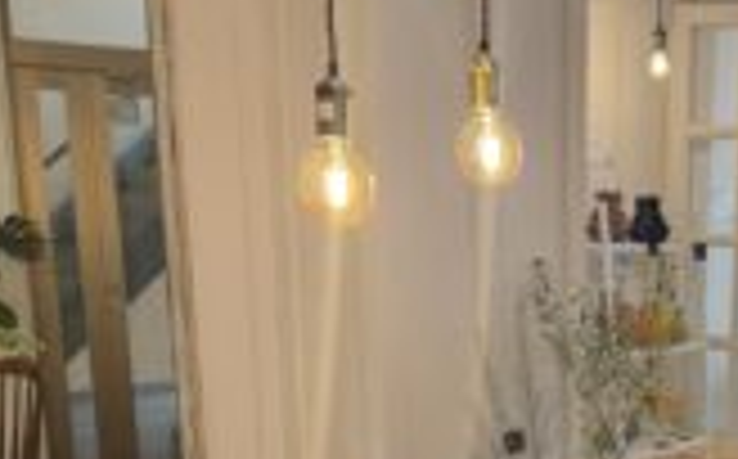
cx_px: 724
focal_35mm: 56
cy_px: 531
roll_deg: -2.2
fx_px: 1125
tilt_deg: -14.8
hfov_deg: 33.5
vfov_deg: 21.6
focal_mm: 6.76
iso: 160
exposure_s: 1/120
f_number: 1.78
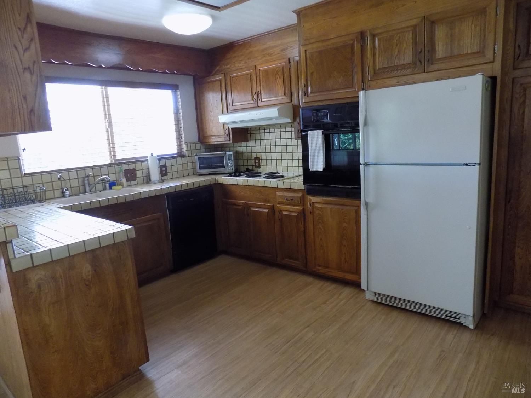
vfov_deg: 58.9
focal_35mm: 23
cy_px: 199
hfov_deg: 73.9
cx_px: 266
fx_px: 353
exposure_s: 1/15
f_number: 3.1
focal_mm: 4
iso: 400
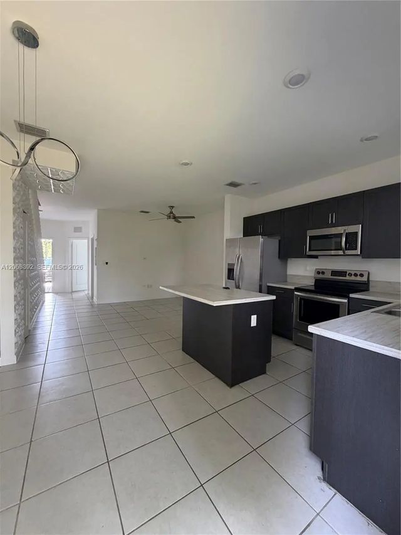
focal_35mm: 14
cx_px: 200
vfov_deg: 102.1
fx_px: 216
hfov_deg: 85.7
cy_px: 268
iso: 320
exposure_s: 1/118
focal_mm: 2.22
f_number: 2.2
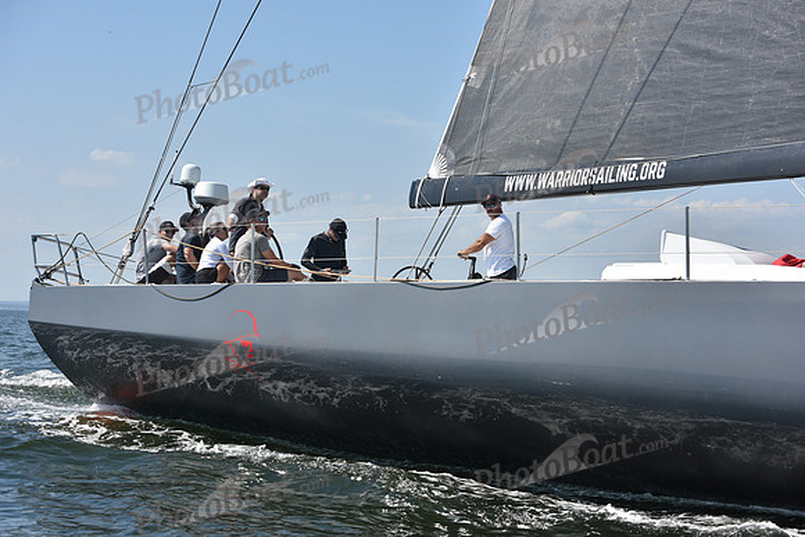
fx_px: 1566
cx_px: 402
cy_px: 268
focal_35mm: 70
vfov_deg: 19.5
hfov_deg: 28.8
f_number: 7.1
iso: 250
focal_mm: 70
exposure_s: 1/1250
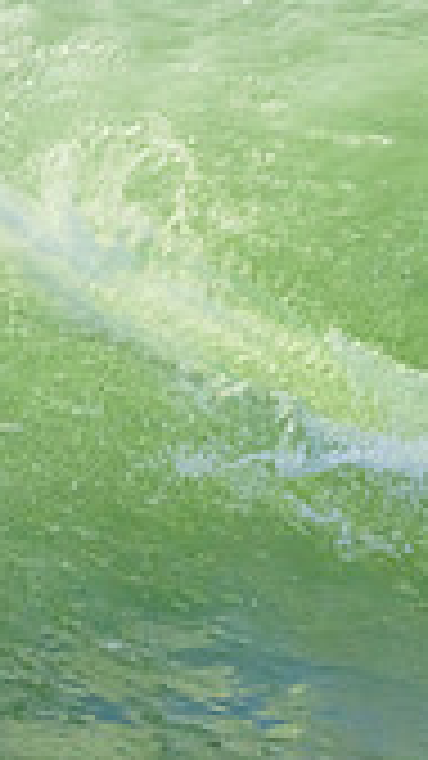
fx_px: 57913
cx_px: 1005
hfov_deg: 0.4
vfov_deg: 0.8
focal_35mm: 2869
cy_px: 295
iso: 2200
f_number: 11
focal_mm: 800
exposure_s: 1/2000
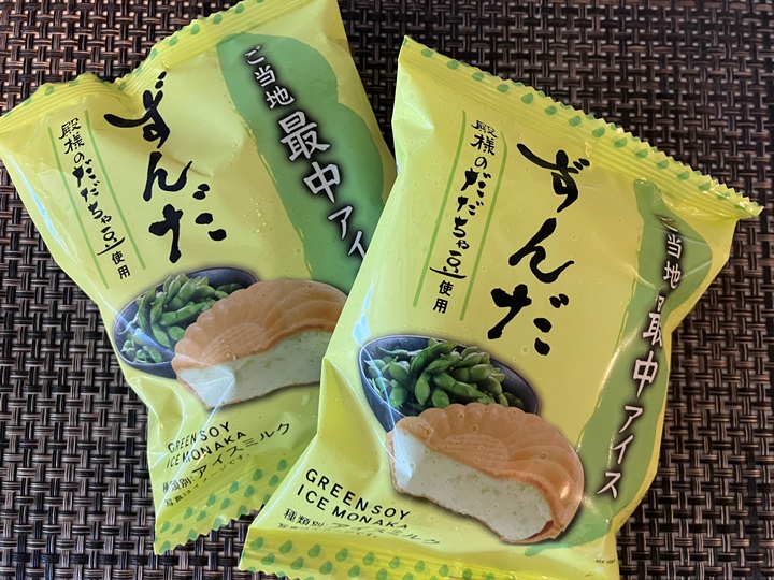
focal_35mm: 28
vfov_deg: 49.7
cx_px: 387
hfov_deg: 63.4
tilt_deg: -83.2
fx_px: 626
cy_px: 290
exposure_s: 1/50
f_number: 1.8
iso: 100
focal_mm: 3.99
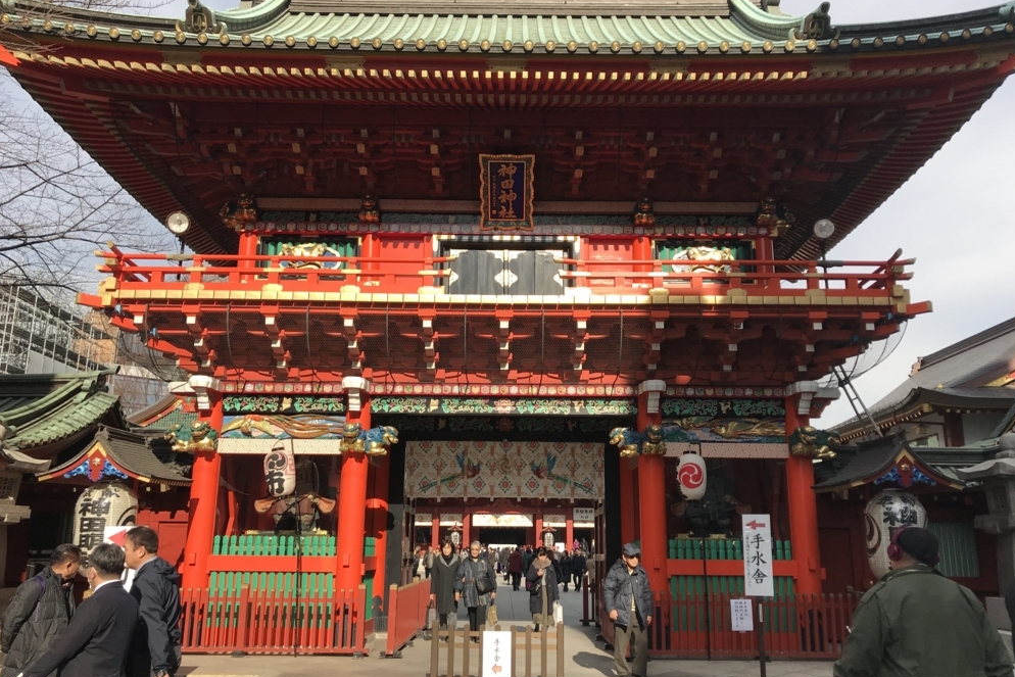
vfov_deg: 43.6
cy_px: 347
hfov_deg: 61.9
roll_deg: +1.3
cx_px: 515
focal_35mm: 30
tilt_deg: +14.4
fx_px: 846
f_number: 1.8
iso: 20
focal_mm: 4
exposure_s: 1/1773
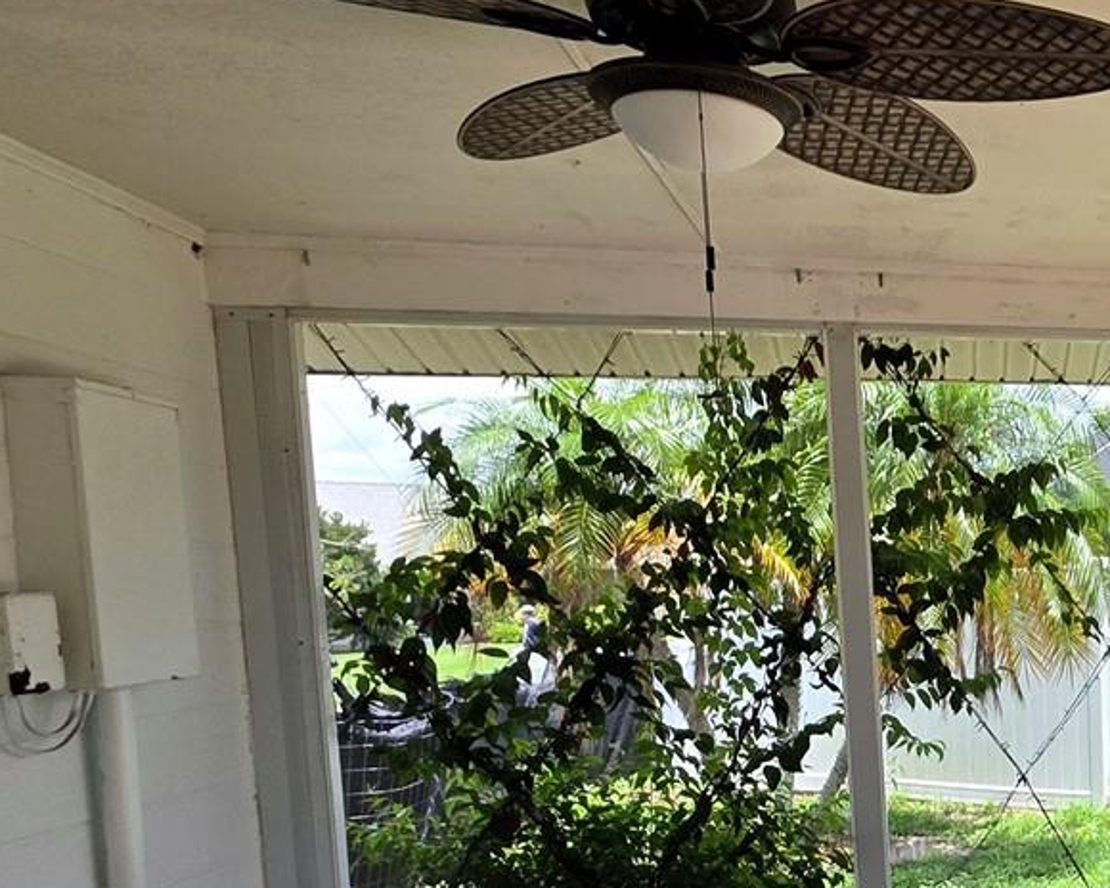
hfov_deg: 37.2
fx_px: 1150
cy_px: 648
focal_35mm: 35
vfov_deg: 41.2
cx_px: 1371
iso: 40
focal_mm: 2.2
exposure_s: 1/557
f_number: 1.9
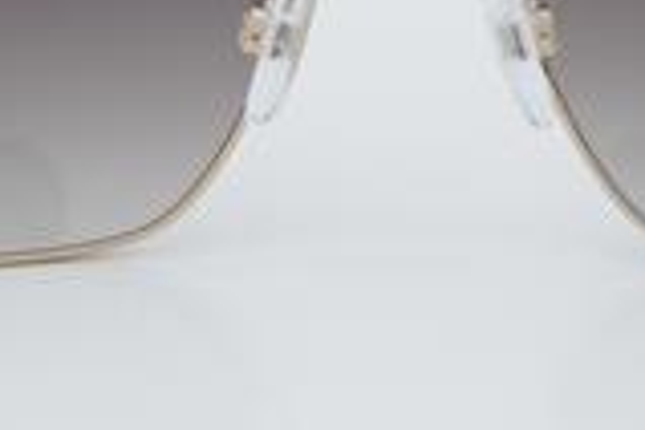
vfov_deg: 6.6
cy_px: -16
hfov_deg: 9.9
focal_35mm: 207
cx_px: 406
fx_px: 3713
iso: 100
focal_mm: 55
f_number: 32
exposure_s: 1/3
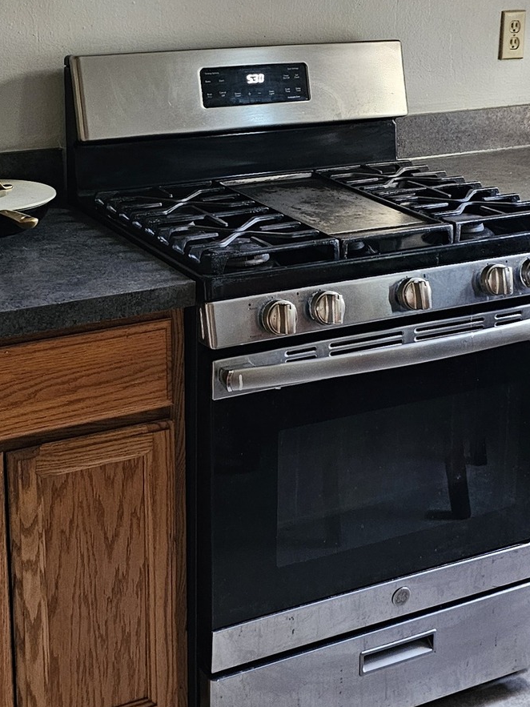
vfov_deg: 31.8
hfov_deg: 24.4
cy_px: 210
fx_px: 1225
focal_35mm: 60
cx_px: 229
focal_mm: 6.3
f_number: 1.7
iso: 500
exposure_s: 1/24
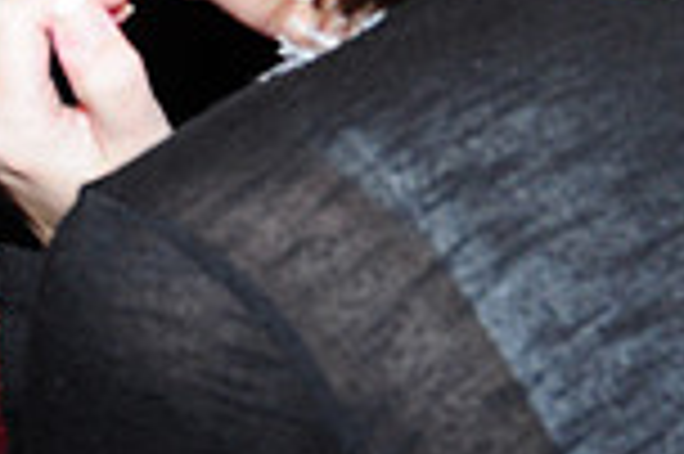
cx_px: -230
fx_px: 2828
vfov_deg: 9.2
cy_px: 223
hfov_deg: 13.3
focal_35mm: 149
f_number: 5.6
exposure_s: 1/60
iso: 800
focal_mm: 26
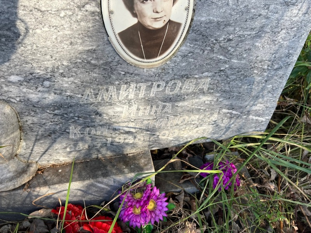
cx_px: 156
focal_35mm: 26
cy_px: 116
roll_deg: -6.6
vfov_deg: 53.1
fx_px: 234
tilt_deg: -43.9
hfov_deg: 67.3
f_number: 1.5
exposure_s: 1/262
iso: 40
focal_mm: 5.7
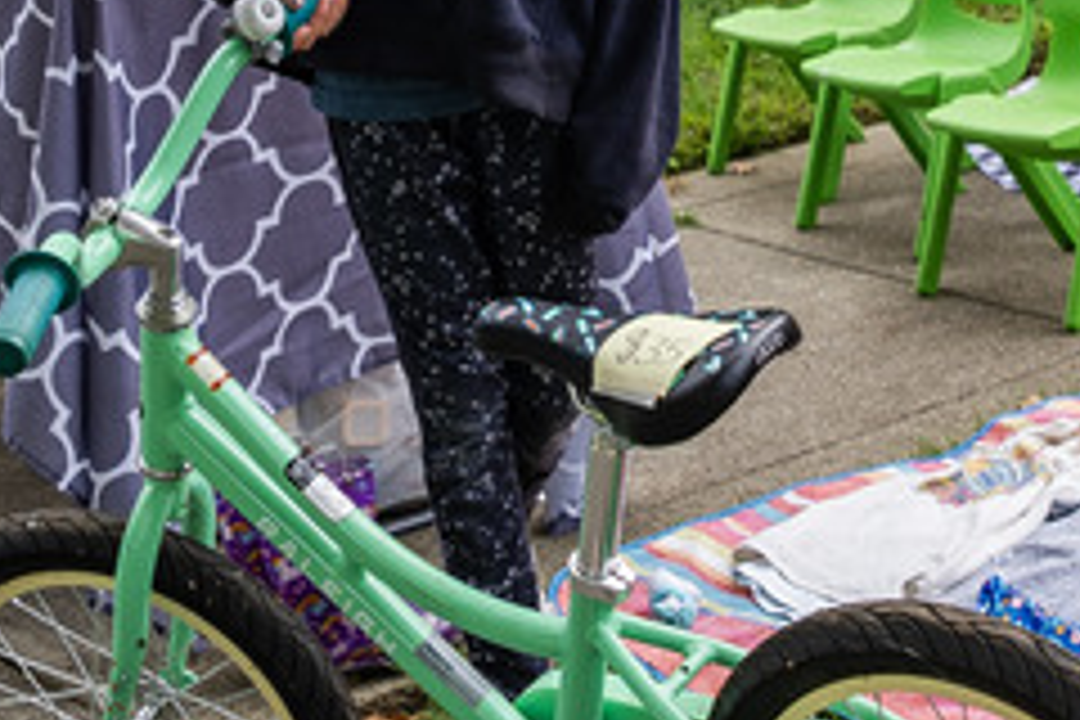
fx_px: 2700
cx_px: 772
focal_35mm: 90
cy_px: 40
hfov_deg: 22.5
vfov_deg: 15.0
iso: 80
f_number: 4
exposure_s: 1/160
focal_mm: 24
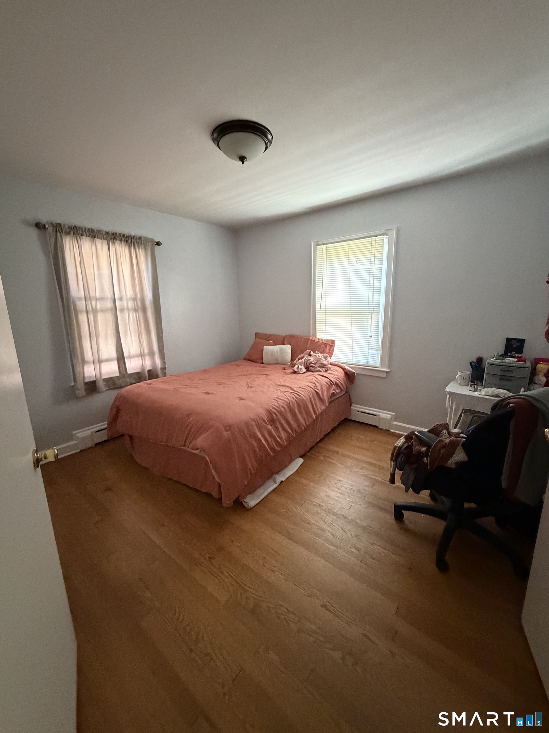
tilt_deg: -12.6
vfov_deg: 102.1
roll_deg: +0.8
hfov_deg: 85.7
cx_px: 274
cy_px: 366
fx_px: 296
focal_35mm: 14
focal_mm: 2.22
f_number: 2.2
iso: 1000
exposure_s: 1/60
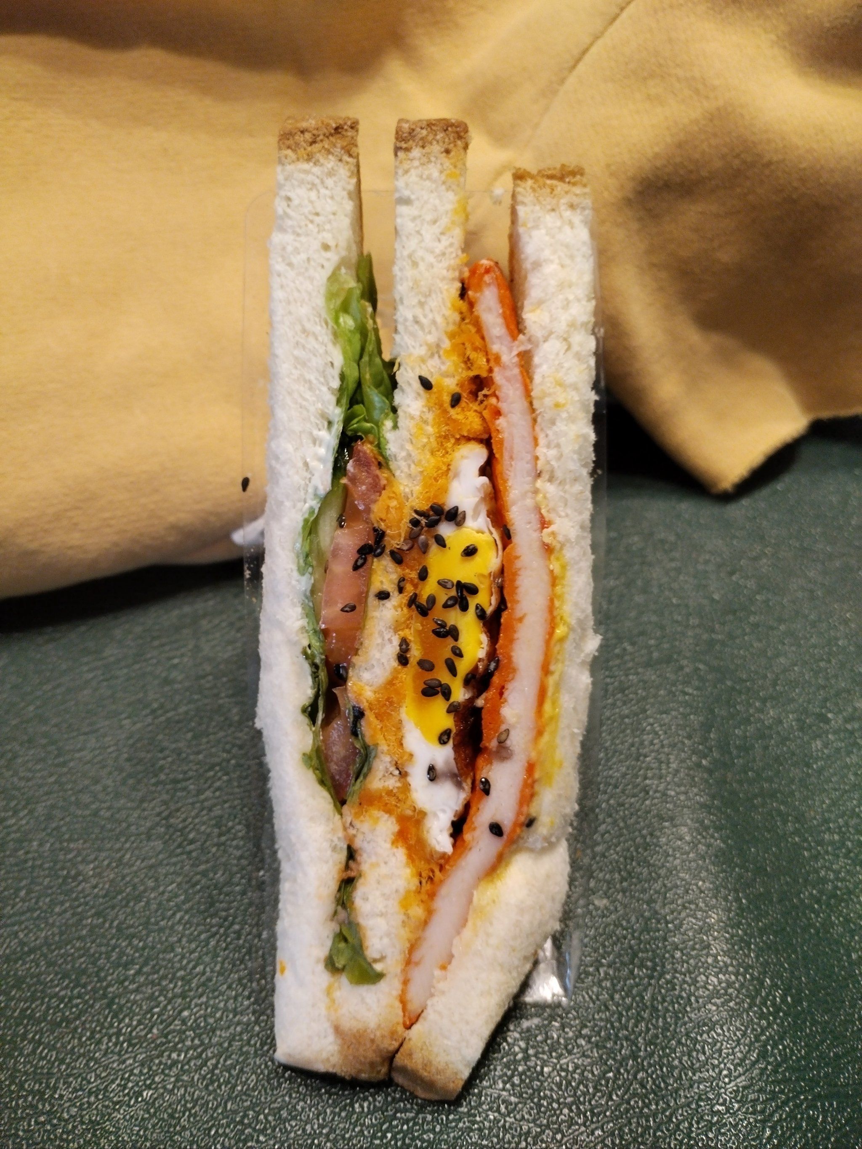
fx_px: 863
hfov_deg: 53.1
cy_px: 574
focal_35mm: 26
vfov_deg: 67.3
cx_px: 431
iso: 747
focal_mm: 4.75
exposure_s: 1/33.3
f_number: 1.8
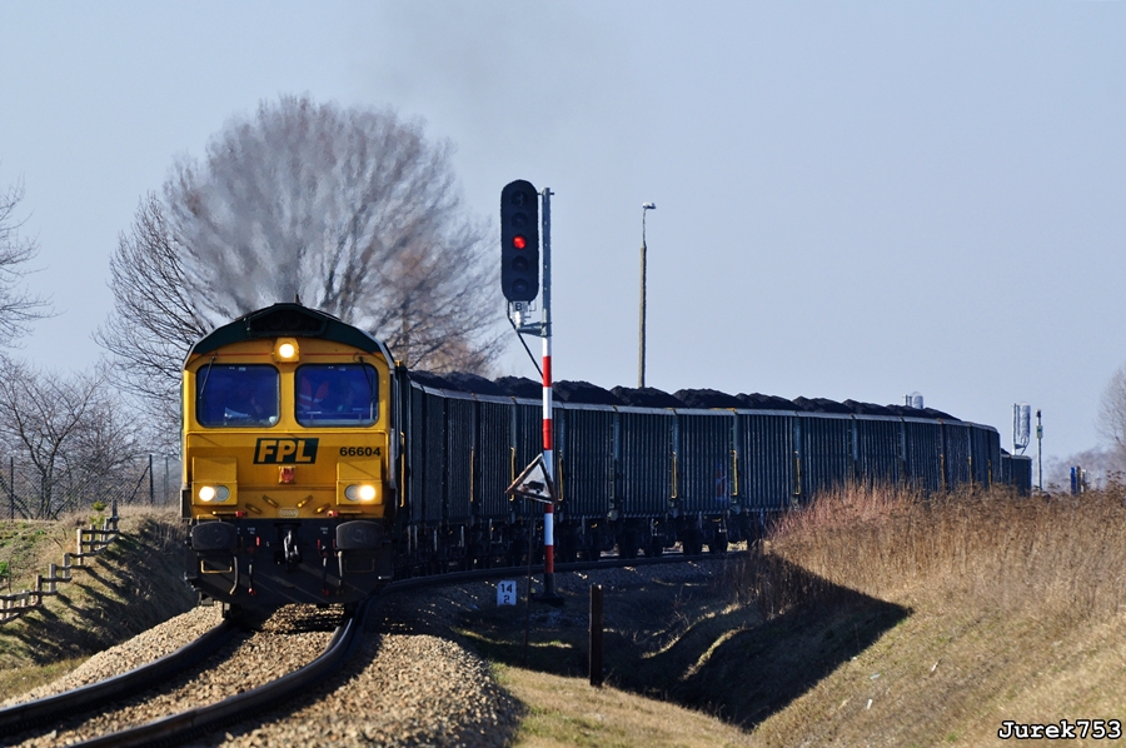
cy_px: 374
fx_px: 12654
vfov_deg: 3.4
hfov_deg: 5.1
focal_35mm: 405
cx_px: 563
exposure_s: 1/400
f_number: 8
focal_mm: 270
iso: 200
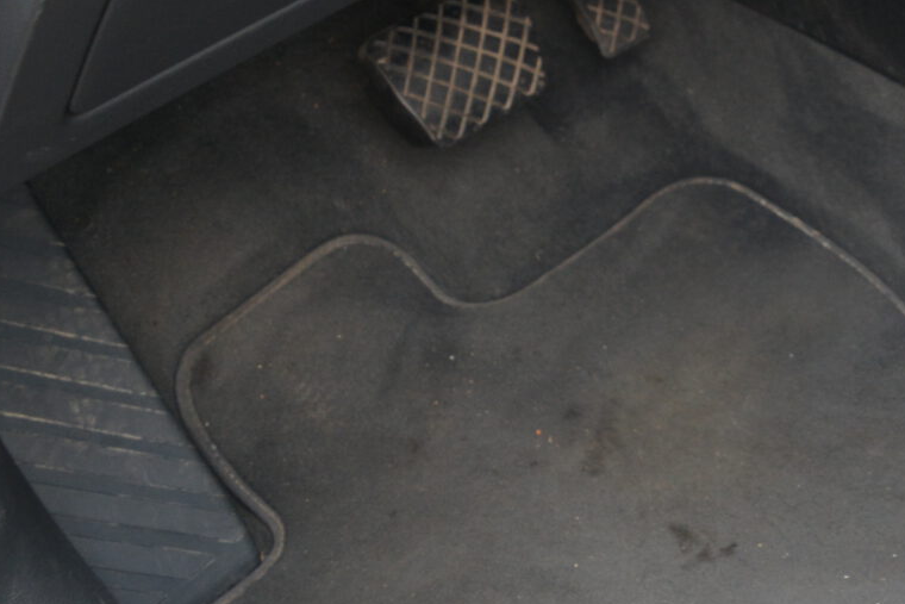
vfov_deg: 13.1
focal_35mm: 101
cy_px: -195
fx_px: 2539
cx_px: 1246
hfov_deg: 18.5
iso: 320
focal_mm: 20
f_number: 3.8
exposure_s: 1/15
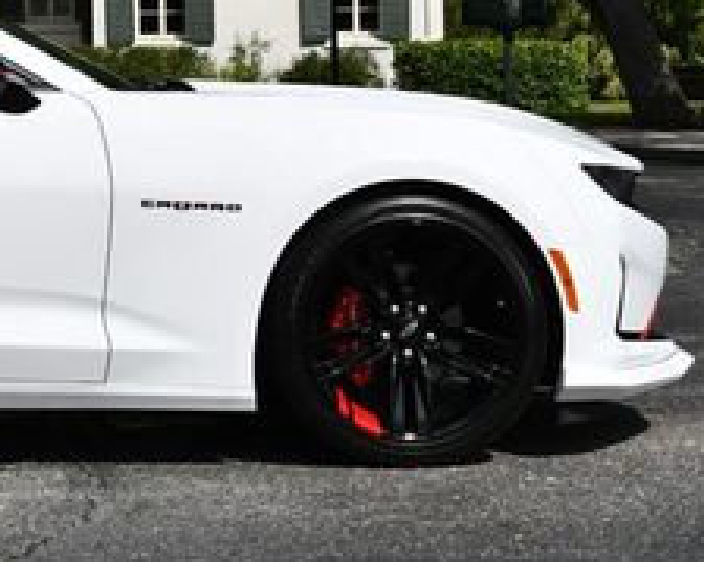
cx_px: -185
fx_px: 2687
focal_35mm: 129
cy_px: -57
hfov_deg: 14.4
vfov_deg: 11.8
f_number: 9
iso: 100
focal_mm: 24
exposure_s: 1/320
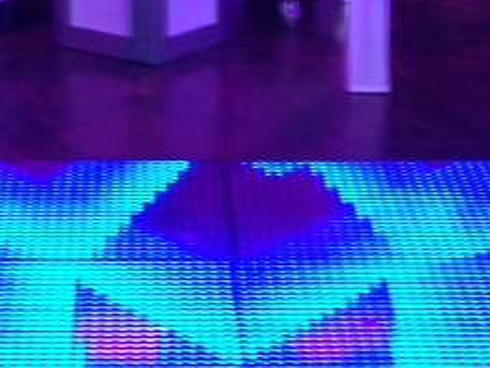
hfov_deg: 12.3
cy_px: 211
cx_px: 180
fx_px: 2281
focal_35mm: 161
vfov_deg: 9.2
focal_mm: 4.13
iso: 100
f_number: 2.4
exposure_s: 1/20
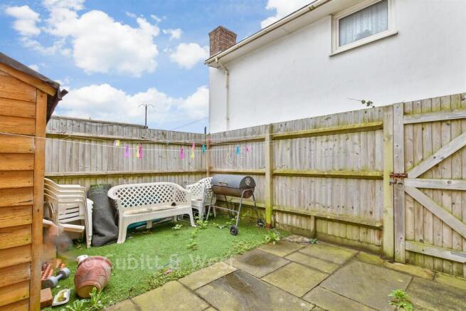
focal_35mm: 17
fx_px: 220
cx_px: 233
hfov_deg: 93.3
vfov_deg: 70.5
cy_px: 156
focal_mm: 11.5
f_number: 8
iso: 200
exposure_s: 1/60
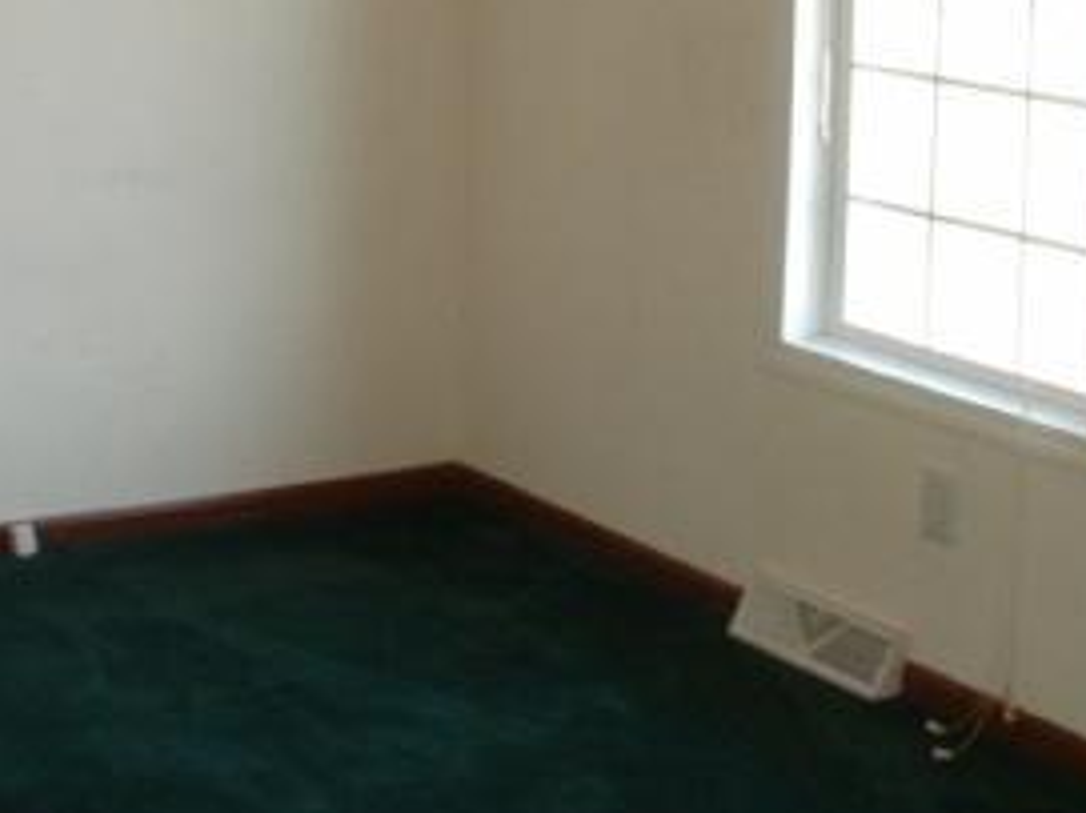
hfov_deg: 22.5
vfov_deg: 16.8
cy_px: -88
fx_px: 2666
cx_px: 112
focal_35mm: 85
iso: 200
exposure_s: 1/30
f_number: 3.5
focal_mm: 6.3
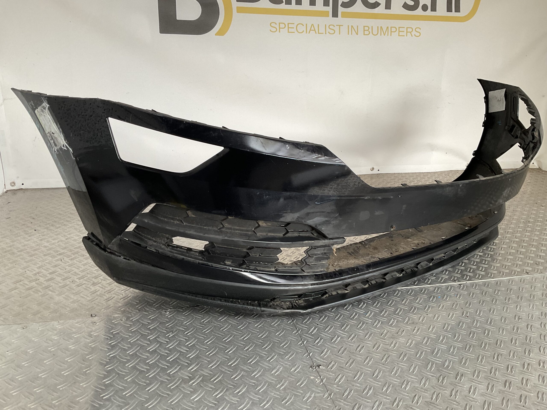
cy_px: 205
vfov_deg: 48.2
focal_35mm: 29
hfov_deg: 61.7
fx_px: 458
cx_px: 274
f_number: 1.8
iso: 64
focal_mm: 3
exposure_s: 1/100
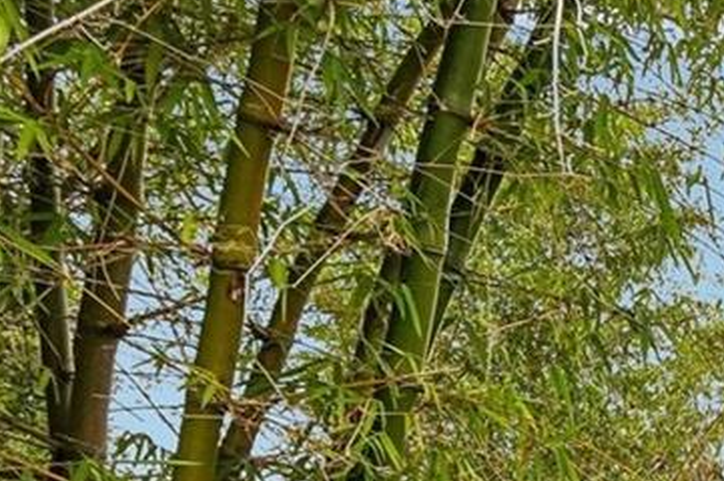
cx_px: 1592
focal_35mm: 71
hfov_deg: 16.8
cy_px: 715
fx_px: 1427
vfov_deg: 17.3
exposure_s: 1/400
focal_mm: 16
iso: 400
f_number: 8
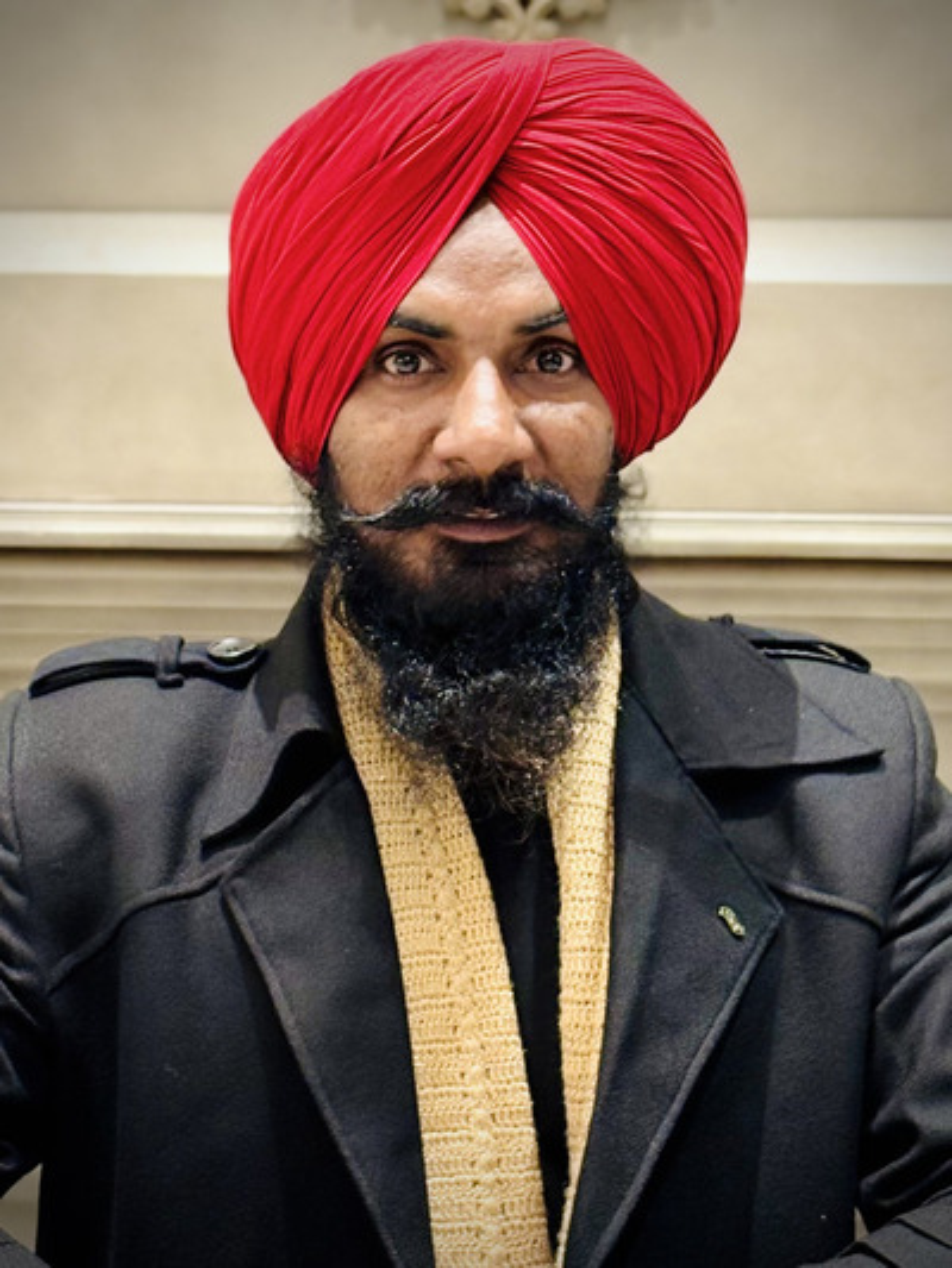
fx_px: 1906
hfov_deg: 28.0
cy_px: 634
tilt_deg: -0.3
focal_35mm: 52
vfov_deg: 36.8
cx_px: 476
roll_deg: -1.2
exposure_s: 1/34
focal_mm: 5.96
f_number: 1.6
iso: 200
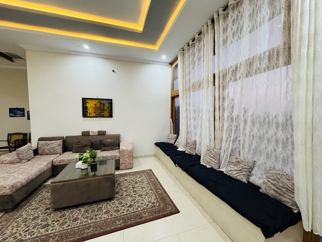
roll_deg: +0.0
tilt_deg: -2.7
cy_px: 121
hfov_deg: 102.1
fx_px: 130
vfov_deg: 85.7
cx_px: 161
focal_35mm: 14
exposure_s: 1/50
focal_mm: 2.22
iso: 320
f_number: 2.2
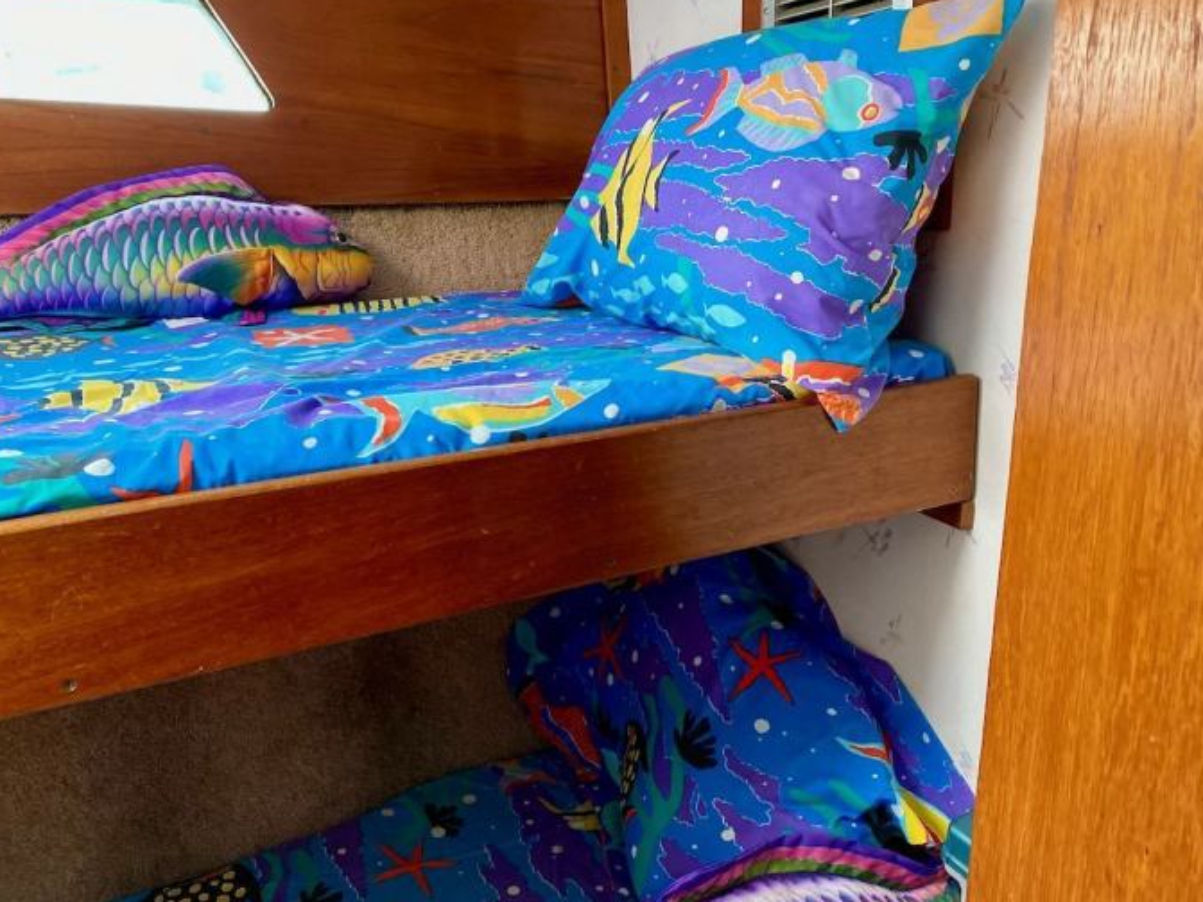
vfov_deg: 45.4
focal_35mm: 31
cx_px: 584
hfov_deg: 58.4
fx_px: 1077
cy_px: 407
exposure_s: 1/60
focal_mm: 4.25
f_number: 1.8
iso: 400
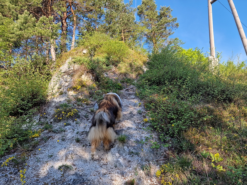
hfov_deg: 73.9
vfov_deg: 58.9
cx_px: 124
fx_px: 164
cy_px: 92
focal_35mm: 23
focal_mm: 6.4
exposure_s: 1/318
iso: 50
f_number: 1.8
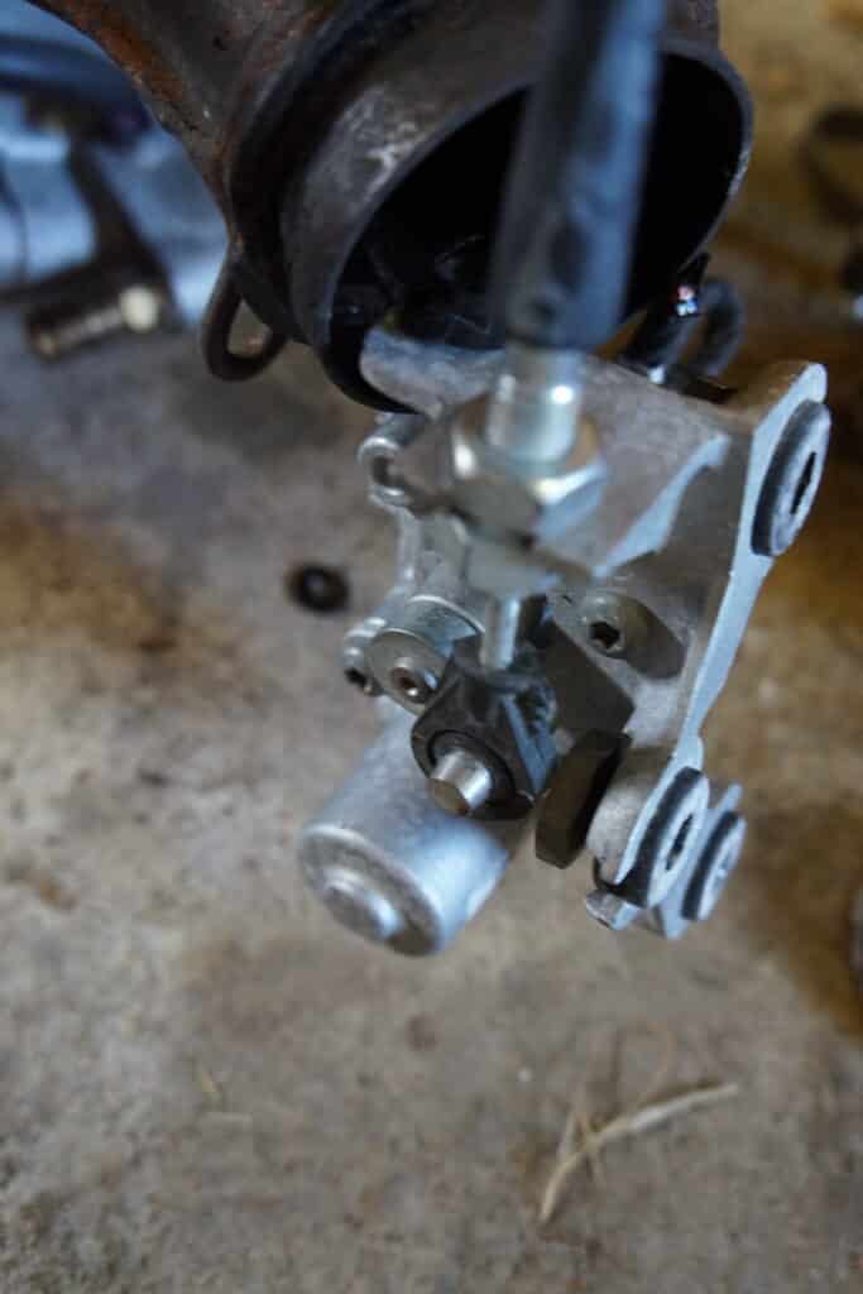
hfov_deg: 43.6
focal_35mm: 30
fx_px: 1078
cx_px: 432
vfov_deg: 61.9
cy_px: 647
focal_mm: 20
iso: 2500
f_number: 4
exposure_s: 1/60
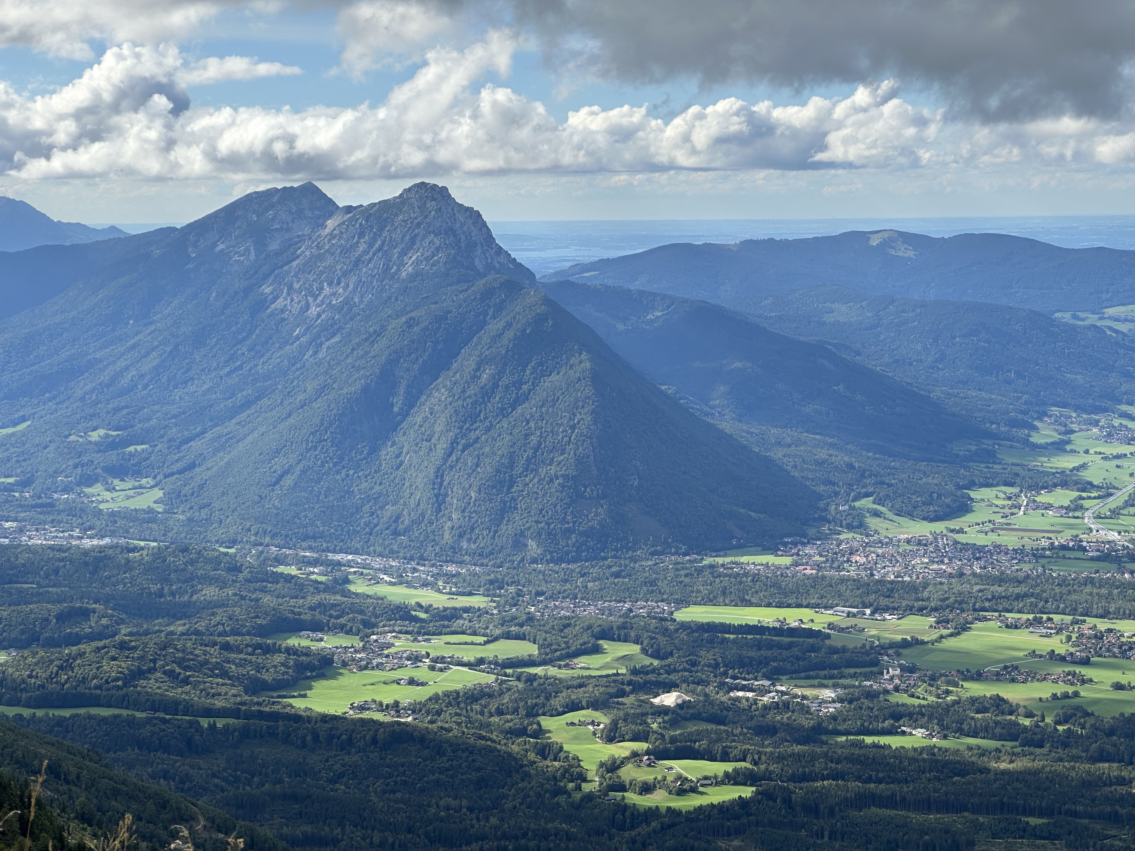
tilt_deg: -5.8
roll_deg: +0.7
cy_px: 426
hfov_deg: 25.3
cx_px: 568
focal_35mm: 77
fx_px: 2525
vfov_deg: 19.1
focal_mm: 9
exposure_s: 1/769
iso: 32
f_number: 2.8
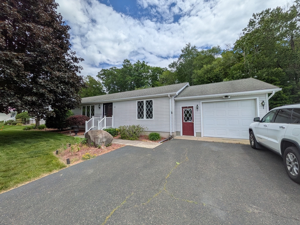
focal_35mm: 14
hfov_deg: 102.1
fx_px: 121
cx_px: 150
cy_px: 112
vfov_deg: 85.7
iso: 49
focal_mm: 1.85
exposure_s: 1/2915
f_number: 2.2
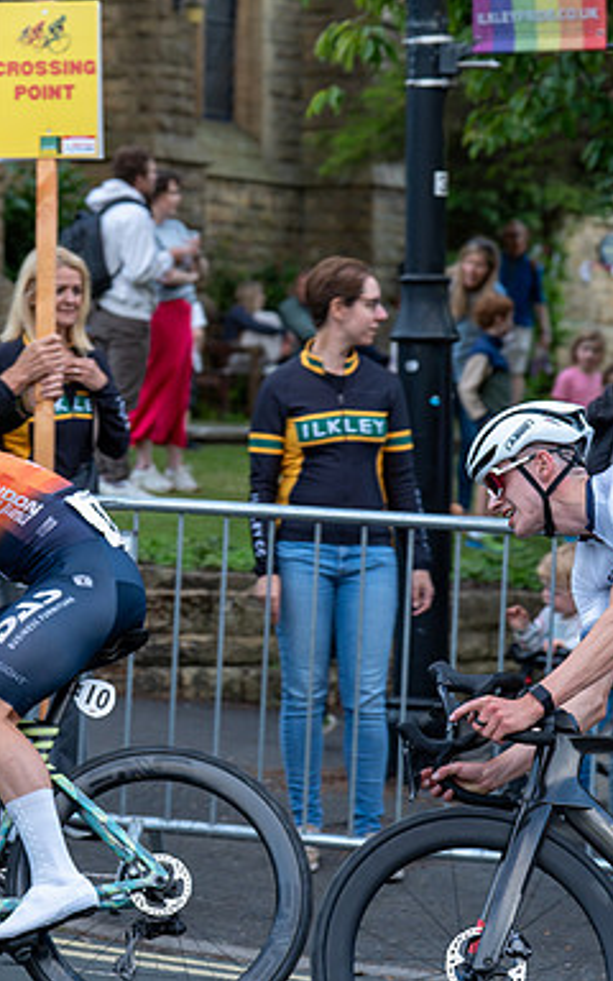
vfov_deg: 18.8
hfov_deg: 11.7
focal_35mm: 111
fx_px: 2967
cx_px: 59
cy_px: 489
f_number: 3.5
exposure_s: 1/800
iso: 2000
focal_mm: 72
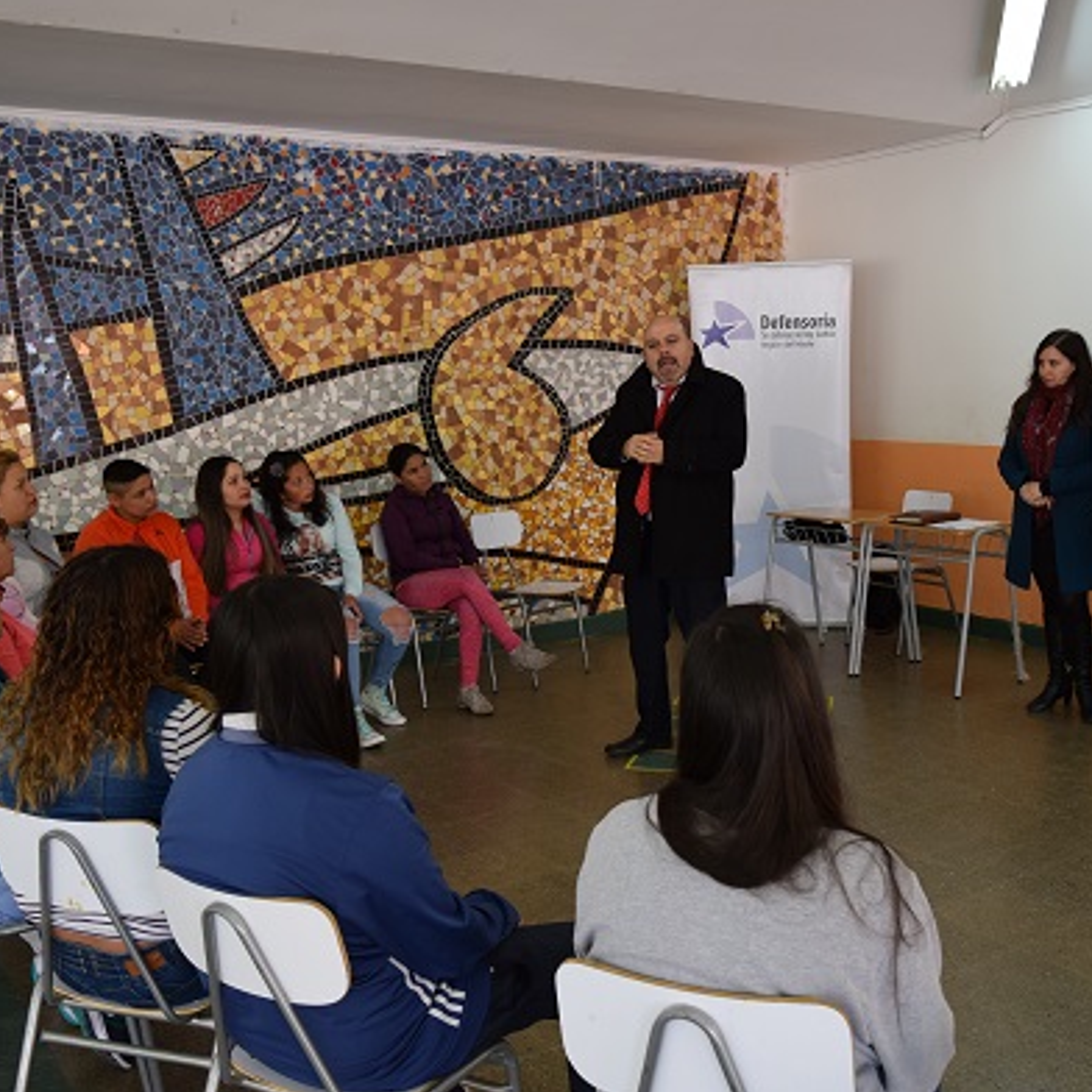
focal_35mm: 39
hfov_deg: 42.7
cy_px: 540
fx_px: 1392
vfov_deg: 42.8
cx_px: 644
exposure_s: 1/60
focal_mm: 20
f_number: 4
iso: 400
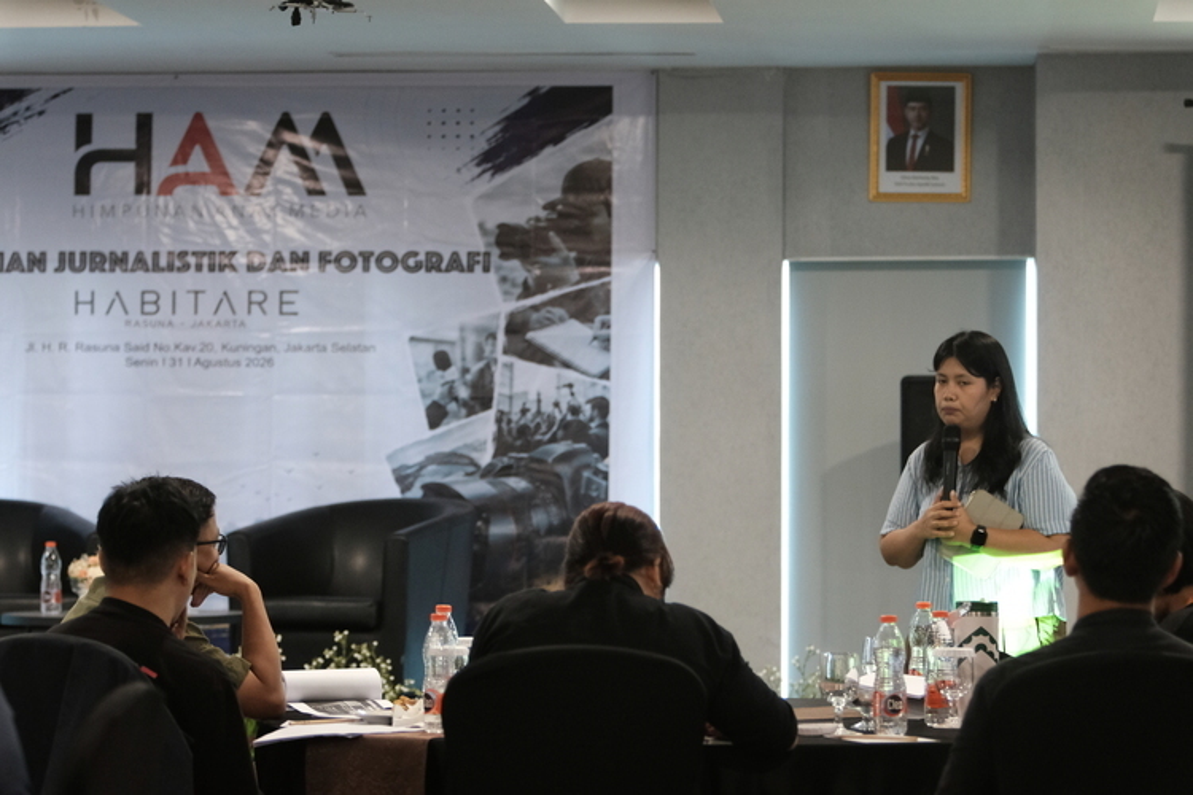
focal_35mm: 120
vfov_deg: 11.4
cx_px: 596
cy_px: 398
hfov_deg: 17.1
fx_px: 3976
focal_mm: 80
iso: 2500
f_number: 2.8
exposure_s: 1/100
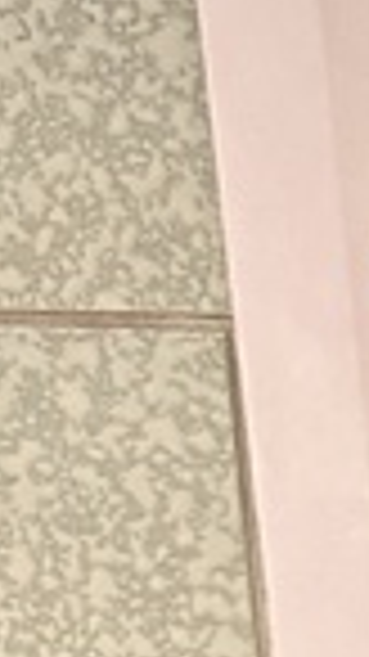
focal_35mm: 184
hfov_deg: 5.5
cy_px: 684
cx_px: 1616
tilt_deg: -15.0
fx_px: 3204
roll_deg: -0.4
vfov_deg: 11.6
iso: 800
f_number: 1.78
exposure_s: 1/60
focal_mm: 6.76
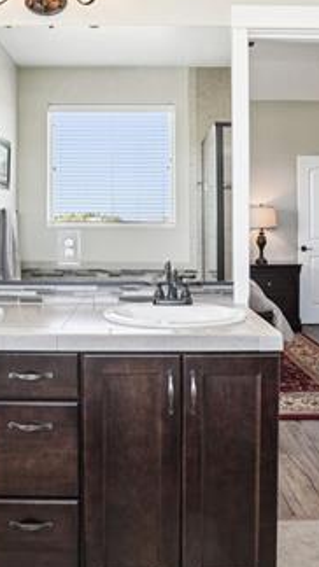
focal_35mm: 31
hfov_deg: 37.7
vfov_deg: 62.2
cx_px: 147
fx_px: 467
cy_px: 233
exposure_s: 1/20
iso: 400
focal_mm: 10
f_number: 8
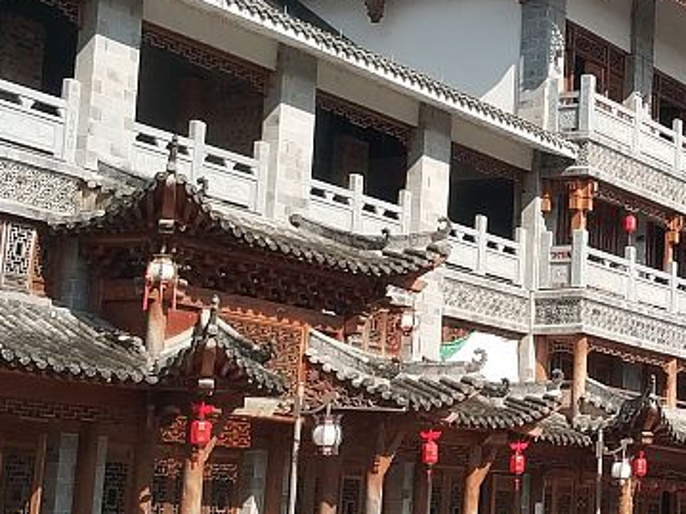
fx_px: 2120
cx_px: 583
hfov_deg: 18.2
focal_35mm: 107
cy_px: 268
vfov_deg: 13.8
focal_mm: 4.5
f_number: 2
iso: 100
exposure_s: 1/1072
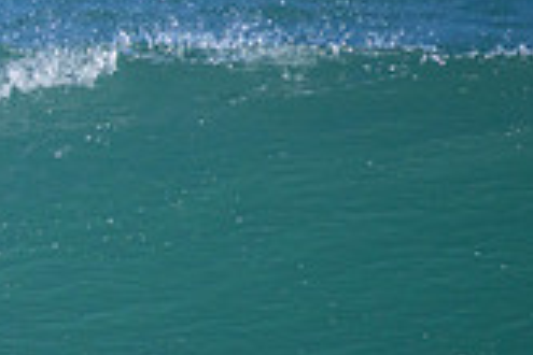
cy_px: 266
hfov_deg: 0.7
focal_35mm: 2814
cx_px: -397
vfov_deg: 0.5
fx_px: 41660
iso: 1250
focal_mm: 800
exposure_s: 1/2000
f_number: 11
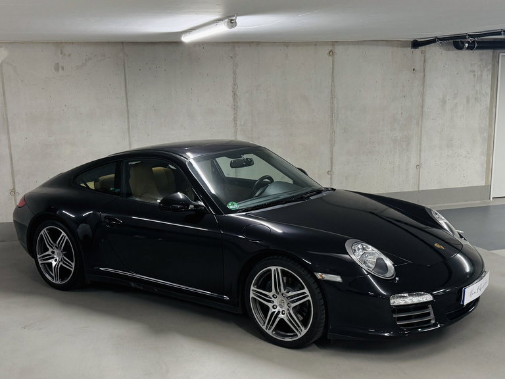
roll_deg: +1.6
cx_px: 252
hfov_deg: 71.6
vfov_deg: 56.8
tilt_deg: -14.4
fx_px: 350
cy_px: 190
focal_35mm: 24
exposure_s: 1/100
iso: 250
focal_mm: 6.76
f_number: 1.78
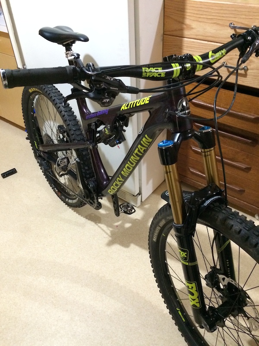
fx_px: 289
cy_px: 173
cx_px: 130
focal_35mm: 29
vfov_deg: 61.7
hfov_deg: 48.2
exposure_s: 1/15
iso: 320
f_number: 2.2
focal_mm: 4.15
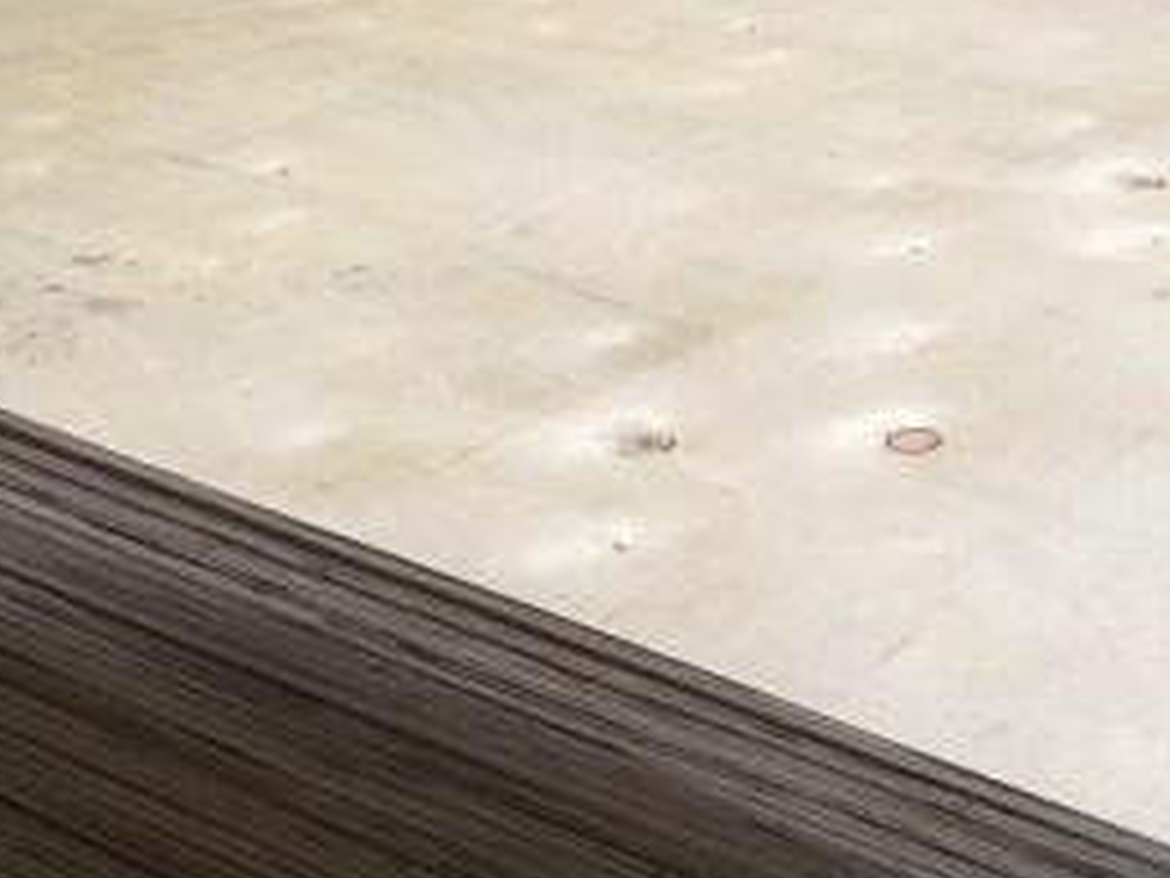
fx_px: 2265
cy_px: 486
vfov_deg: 21.9
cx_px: 1026
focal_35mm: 67
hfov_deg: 28.0
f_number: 2.2
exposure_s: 1/17
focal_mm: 4.15
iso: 50
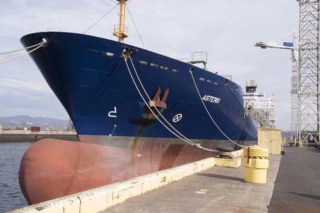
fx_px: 311
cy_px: 106
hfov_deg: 54.4
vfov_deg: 37.8
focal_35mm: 35
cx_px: 160
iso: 400
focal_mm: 35
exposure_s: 1/60
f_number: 22
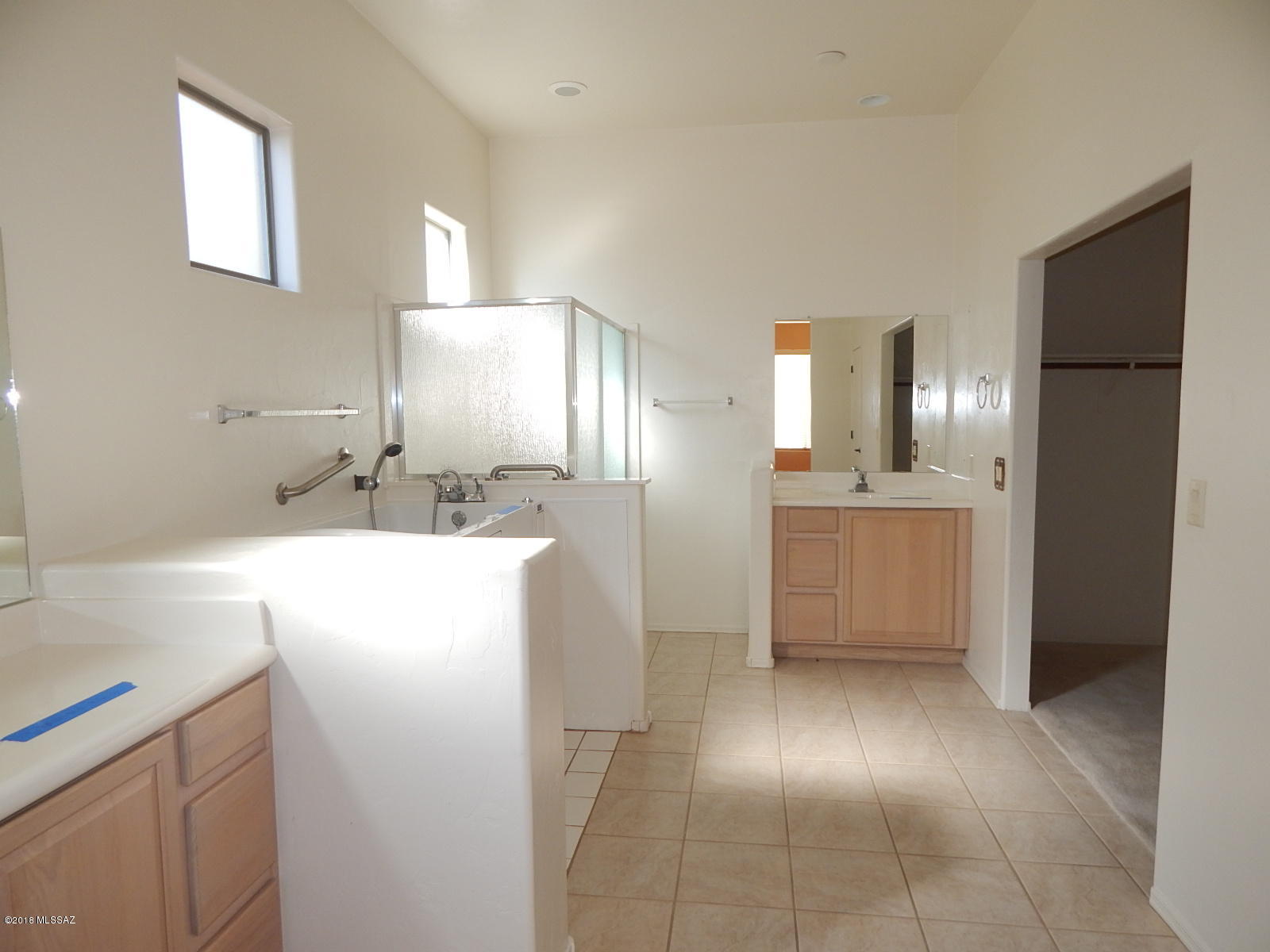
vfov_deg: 61.1
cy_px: 476
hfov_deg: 76.4
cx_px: 635
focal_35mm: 22
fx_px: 807
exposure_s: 1/50
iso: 125
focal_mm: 4
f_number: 3
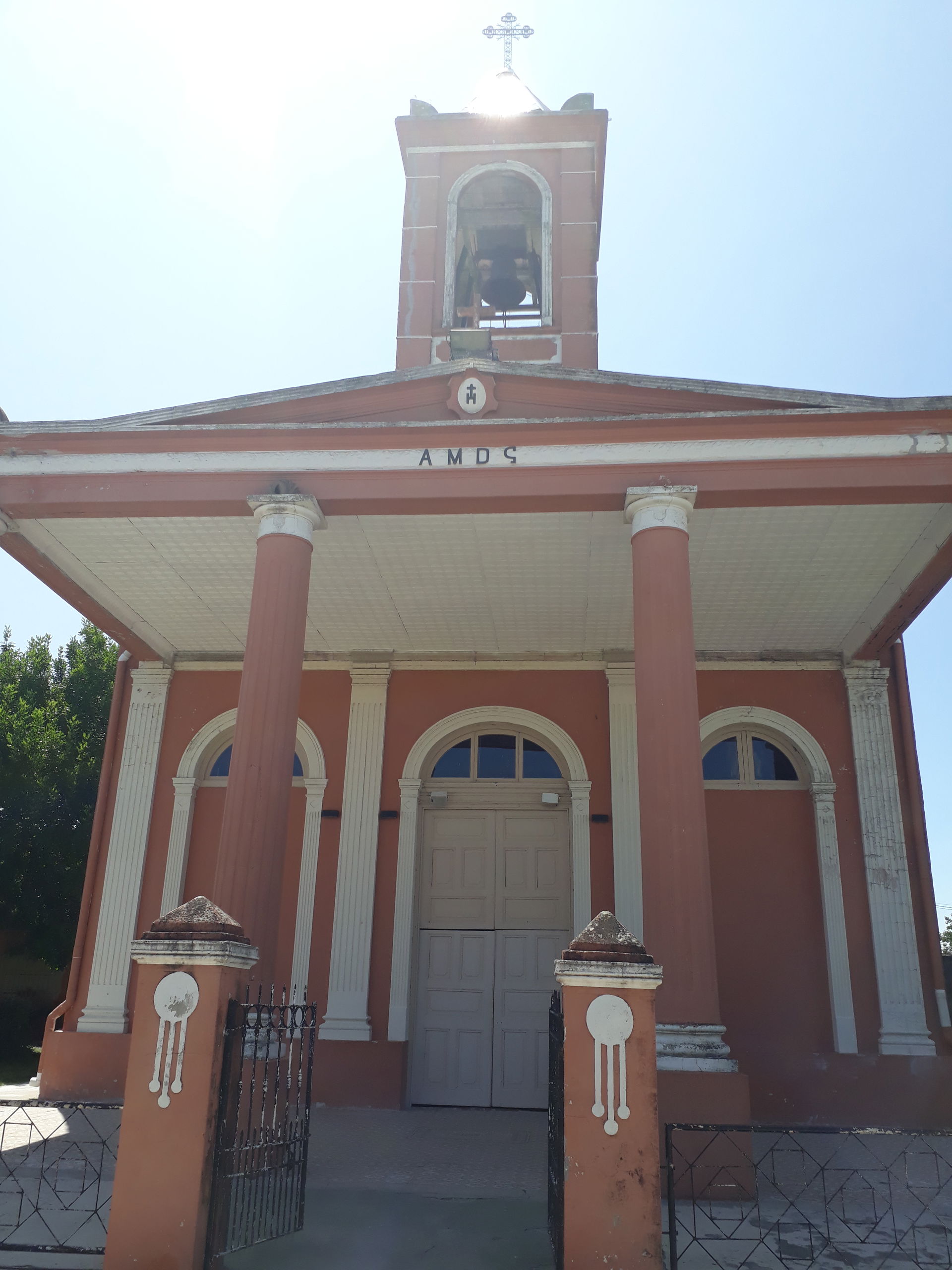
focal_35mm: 27
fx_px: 990
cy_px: 635
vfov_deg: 65.3
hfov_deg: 51.4
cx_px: 476
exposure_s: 1/1127
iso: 40
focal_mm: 3.6
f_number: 1.9
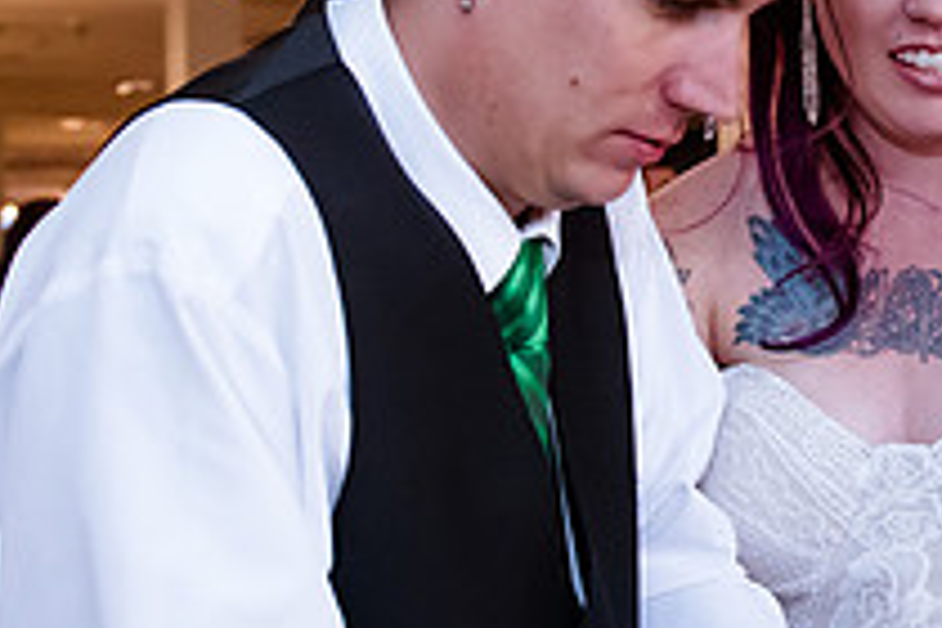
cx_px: 779
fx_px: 2172
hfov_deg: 24.0
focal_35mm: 83
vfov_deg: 16.4
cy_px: 159
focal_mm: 24
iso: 3200
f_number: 3.5
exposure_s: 1/250
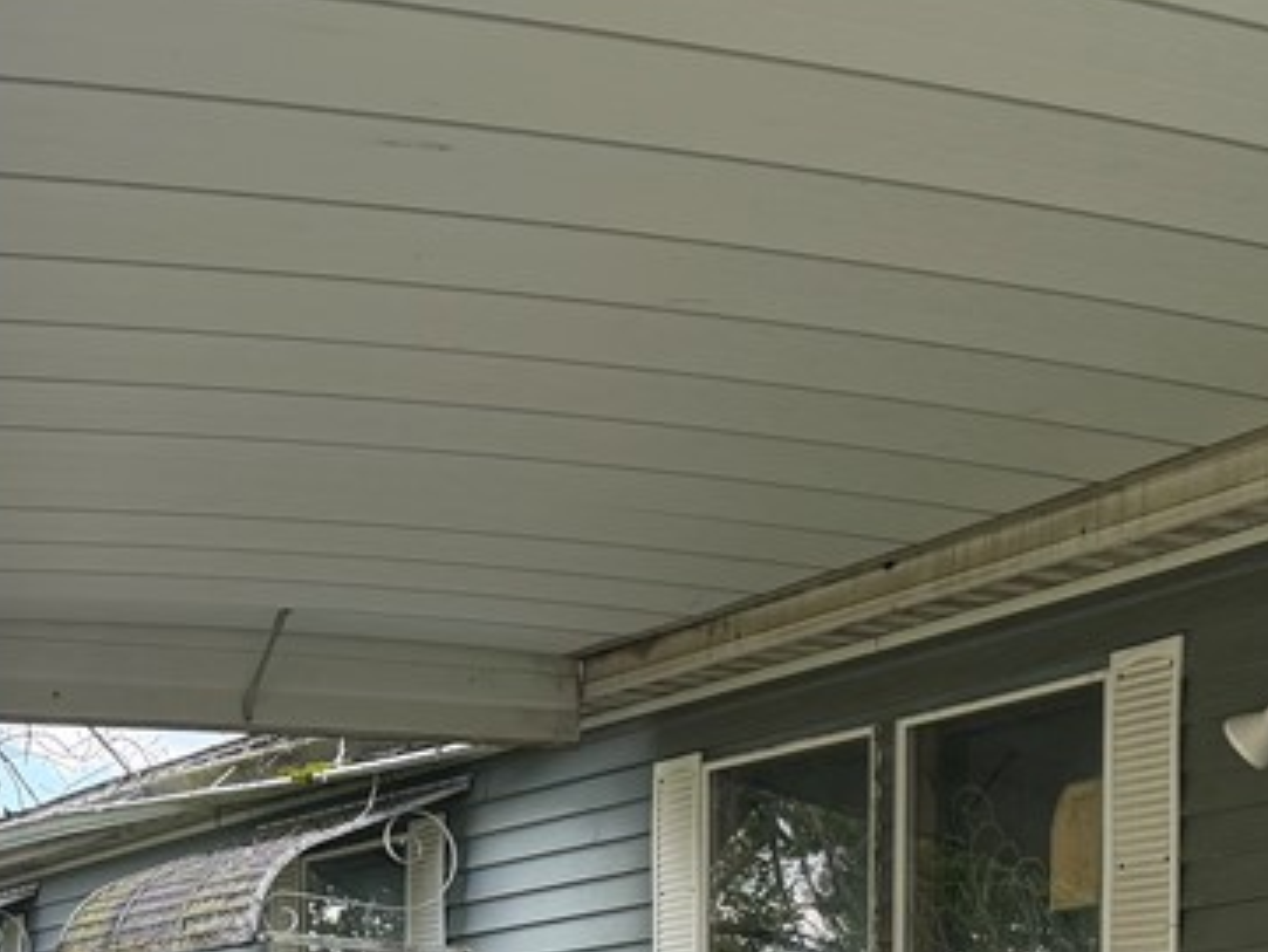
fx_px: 2492
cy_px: 1251
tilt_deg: -0.3
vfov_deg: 19.8
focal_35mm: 68
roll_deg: +0.3
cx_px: 1142
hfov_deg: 27.5
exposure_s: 1/888
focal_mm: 6.76
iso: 80
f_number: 1.78
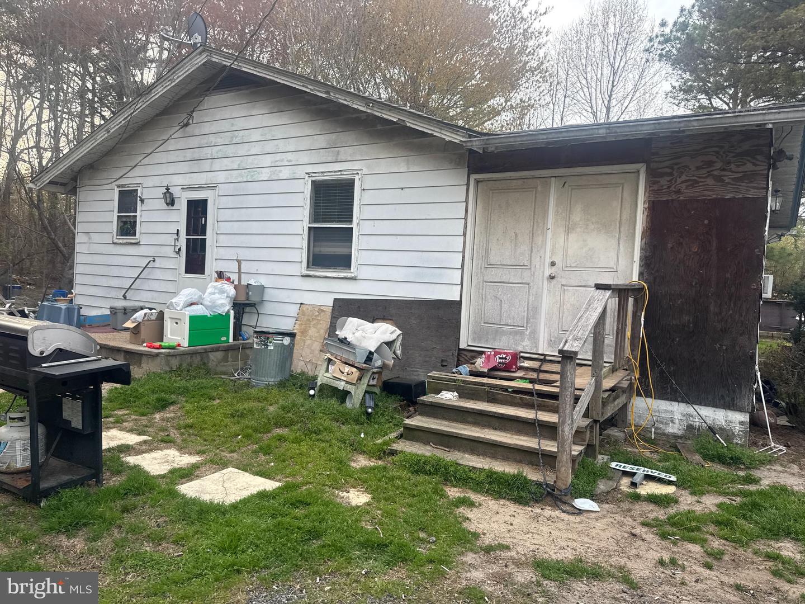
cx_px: 402
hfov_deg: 71.6
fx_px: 558
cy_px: 302
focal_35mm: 24
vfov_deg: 56.8
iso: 80
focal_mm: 6.76
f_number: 1.78
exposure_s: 1/488
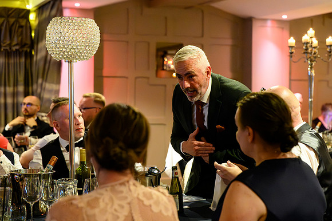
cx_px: 166
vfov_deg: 18.9
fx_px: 664
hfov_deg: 28.1
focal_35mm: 72
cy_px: 110
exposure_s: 1/200
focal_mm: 70
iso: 36000
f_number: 4
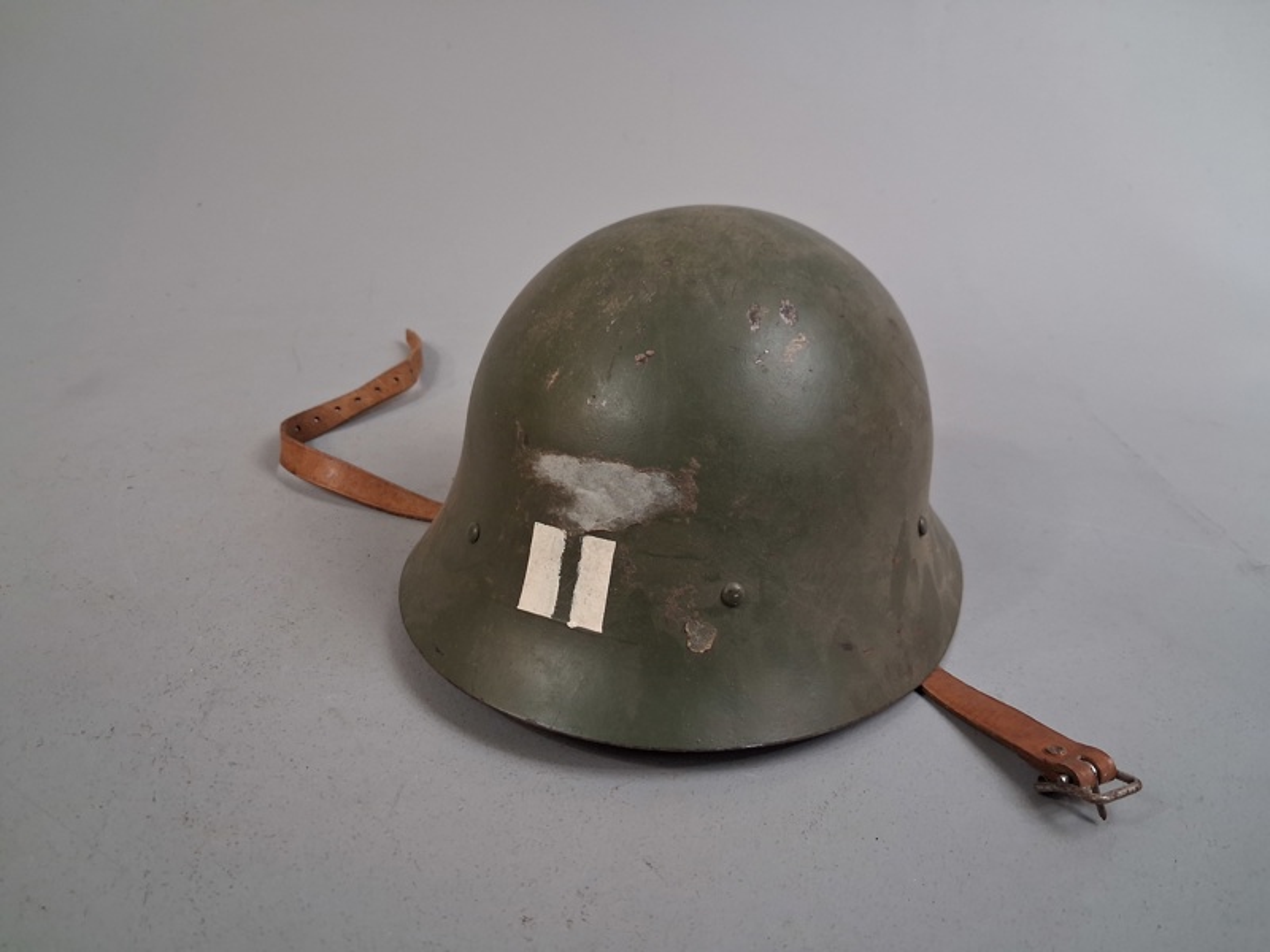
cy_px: 476
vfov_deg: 51.4
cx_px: 635
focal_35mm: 27
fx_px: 991
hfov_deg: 65.3
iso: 320
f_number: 1.8
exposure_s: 1/50
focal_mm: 4
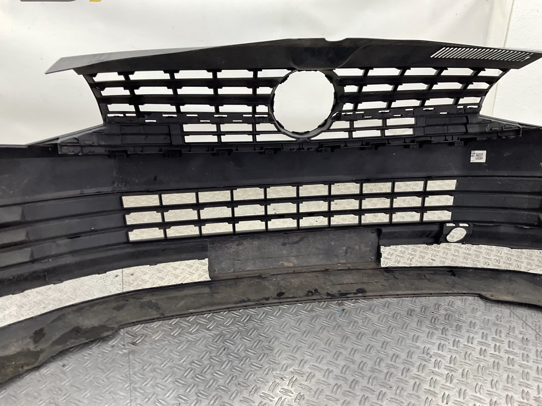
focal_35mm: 29
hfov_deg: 61.7
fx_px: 454
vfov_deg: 48.2
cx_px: 271
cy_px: 203
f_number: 1.8
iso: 40
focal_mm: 3
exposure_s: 1/100
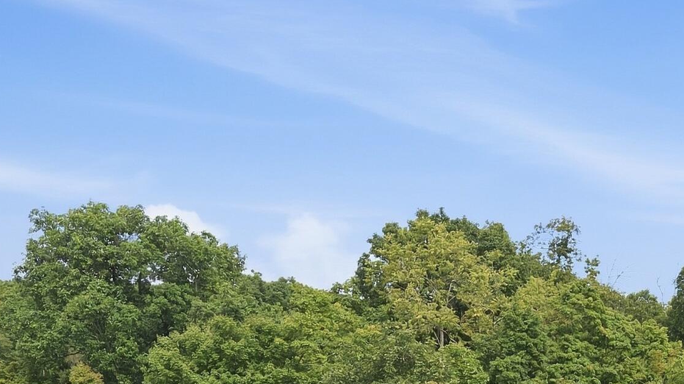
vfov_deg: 15.3
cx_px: 692
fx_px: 1269
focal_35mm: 70
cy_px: 655
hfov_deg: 28.2
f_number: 1.8
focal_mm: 8.7
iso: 200
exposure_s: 1/4000
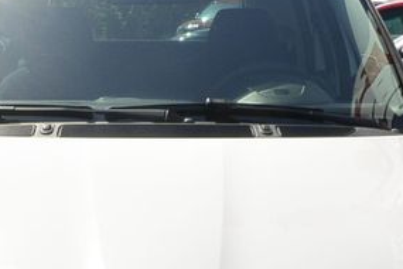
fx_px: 1086
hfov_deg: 21.0
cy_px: 333
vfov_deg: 13.7
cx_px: 177
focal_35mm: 97
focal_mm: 10
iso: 160
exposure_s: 1/250
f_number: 10
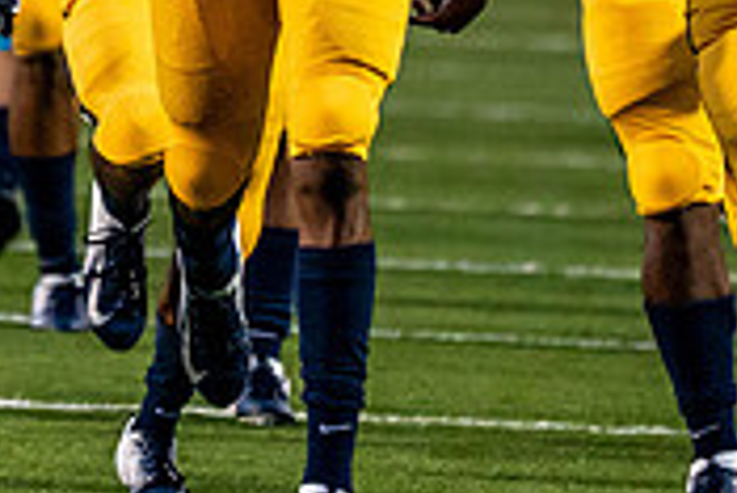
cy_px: -209
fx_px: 27147
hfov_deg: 1.6
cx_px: 139
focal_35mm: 1325
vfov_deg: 1.0
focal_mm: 400
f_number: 5.6
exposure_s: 1/1500
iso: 6400
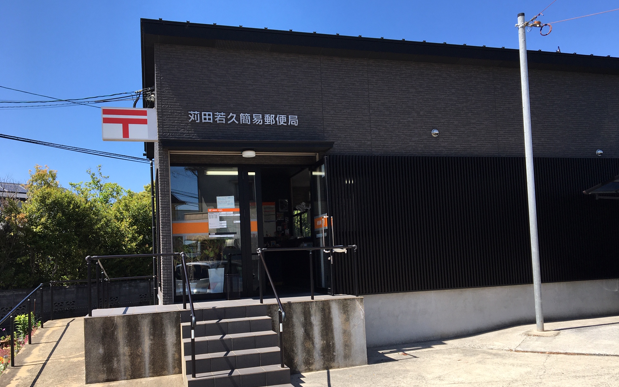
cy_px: 227
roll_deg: +2.0
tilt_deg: +3.0
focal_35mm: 31
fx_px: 523
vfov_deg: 40.5
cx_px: 307
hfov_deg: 61.2
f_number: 2.2
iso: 25
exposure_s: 1/974
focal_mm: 4.15
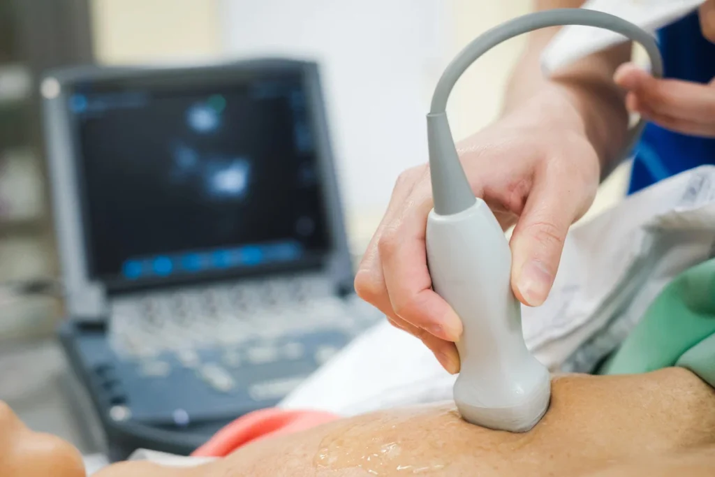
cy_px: 238
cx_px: 358
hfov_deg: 37.5
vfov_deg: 25.5
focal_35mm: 53
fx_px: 1053
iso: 1000
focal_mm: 35
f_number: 2.8
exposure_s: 1/100
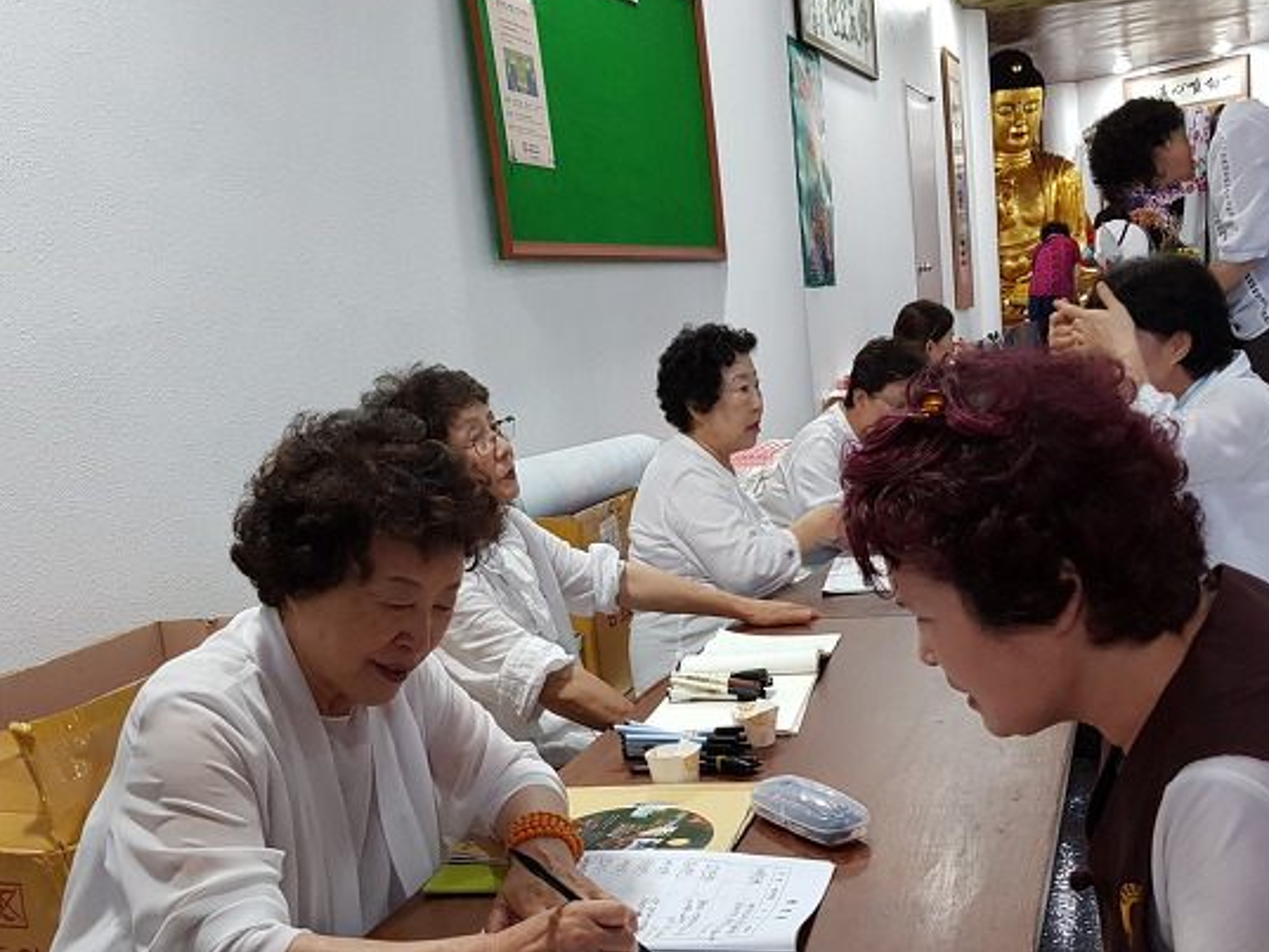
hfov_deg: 50.1
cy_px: 646
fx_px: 1357
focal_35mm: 37
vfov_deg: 38.2
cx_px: 636
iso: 160
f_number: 1.7
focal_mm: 4.3
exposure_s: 1/60
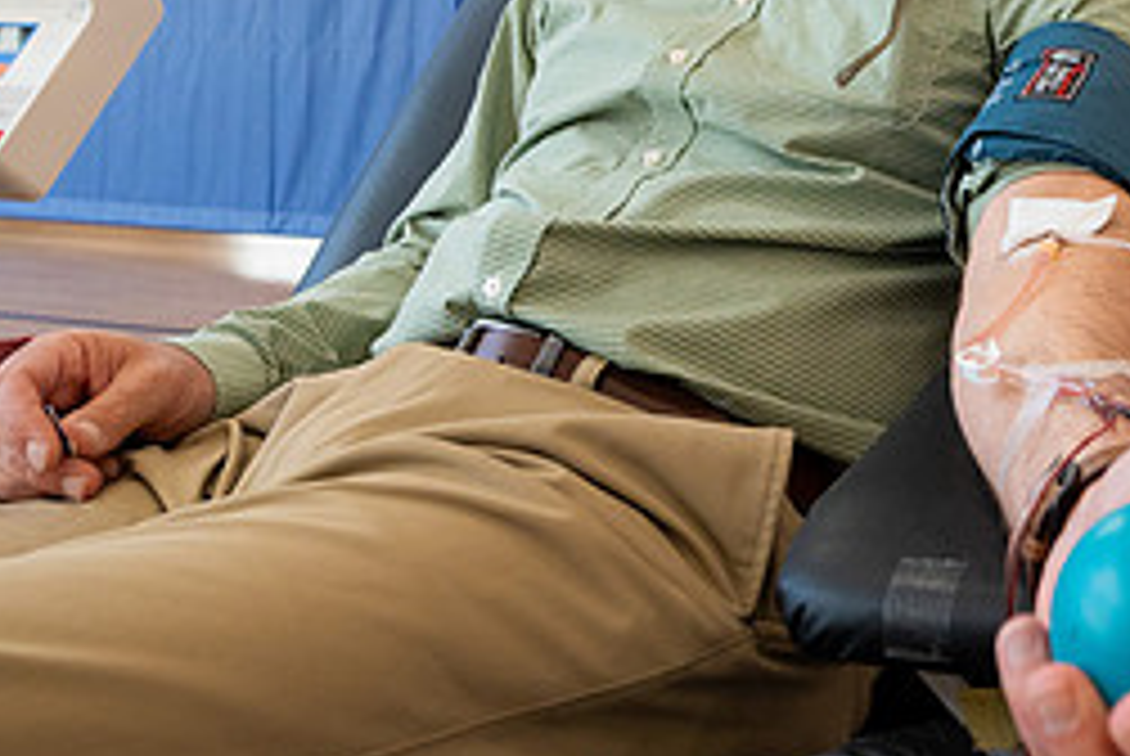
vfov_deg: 26.4
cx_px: 1020
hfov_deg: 37.6
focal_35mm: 49
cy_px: 29
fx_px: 1540
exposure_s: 1/400
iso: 1000
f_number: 4
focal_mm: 17.5
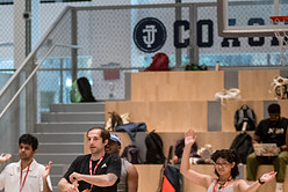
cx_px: -35
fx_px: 1970
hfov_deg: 8.3
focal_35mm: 246
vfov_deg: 5.6
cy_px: 217
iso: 5000
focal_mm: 105
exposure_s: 1/500
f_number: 4
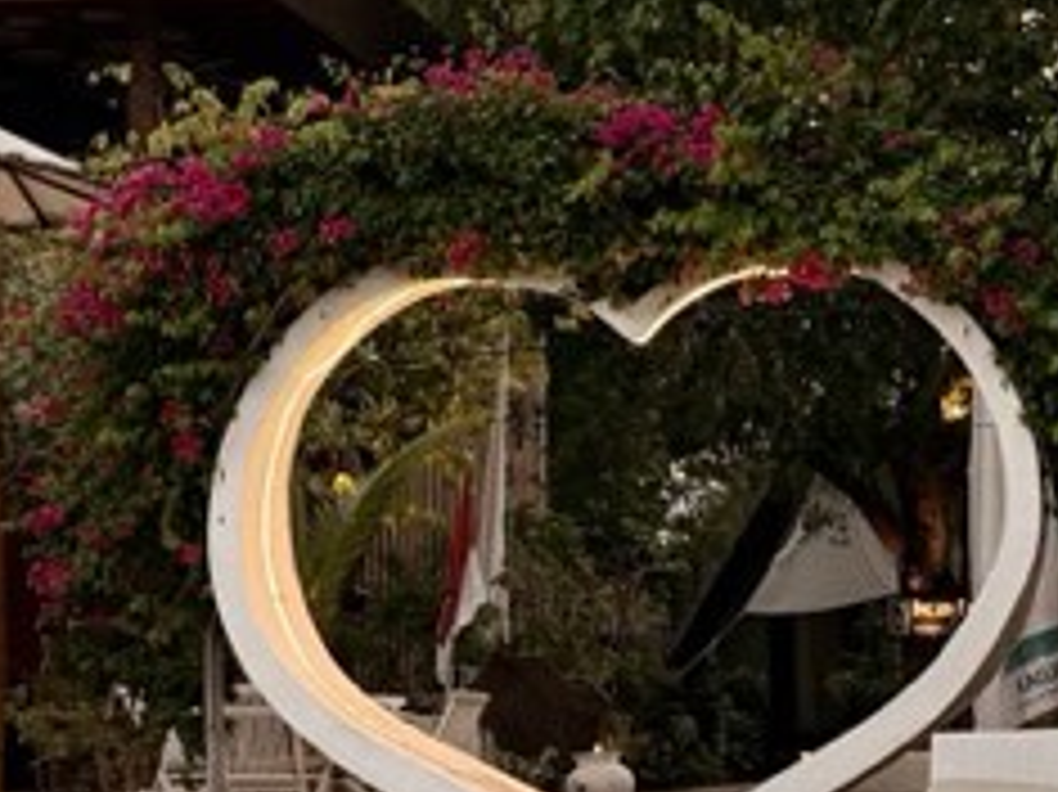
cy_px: 569
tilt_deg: +2.0
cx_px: 855
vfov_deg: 11.1
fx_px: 4063
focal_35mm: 133
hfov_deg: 14.7
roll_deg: +0.9
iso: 50
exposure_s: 1/121
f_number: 1.78
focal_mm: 6.76
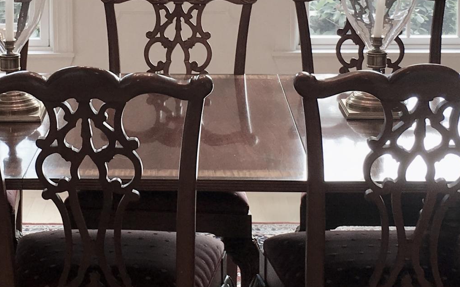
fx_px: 1141
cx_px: 156
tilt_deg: -8.2
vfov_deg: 14.2
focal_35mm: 91
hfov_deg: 22.7
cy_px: 12
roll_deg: -0.1
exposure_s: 1/60
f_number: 2.2
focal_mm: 4.15
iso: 25
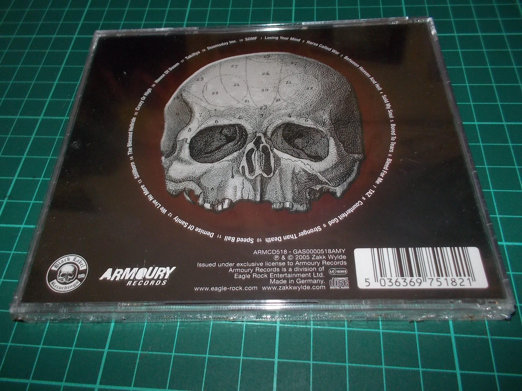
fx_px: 437
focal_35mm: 29
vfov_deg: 48.2
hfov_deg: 61.7
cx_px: 261
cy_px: 196
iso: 200
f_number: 3.3
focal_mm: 4.1
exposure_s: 1/30
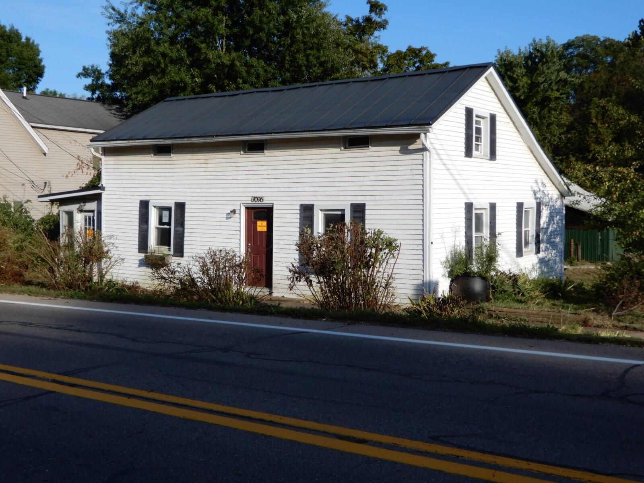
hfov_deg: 44.8
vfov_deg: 34.3
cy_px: 242
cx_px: 322
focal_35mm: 42
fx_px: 781
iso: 80
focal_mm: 7.5
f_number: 4
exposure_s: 1/800
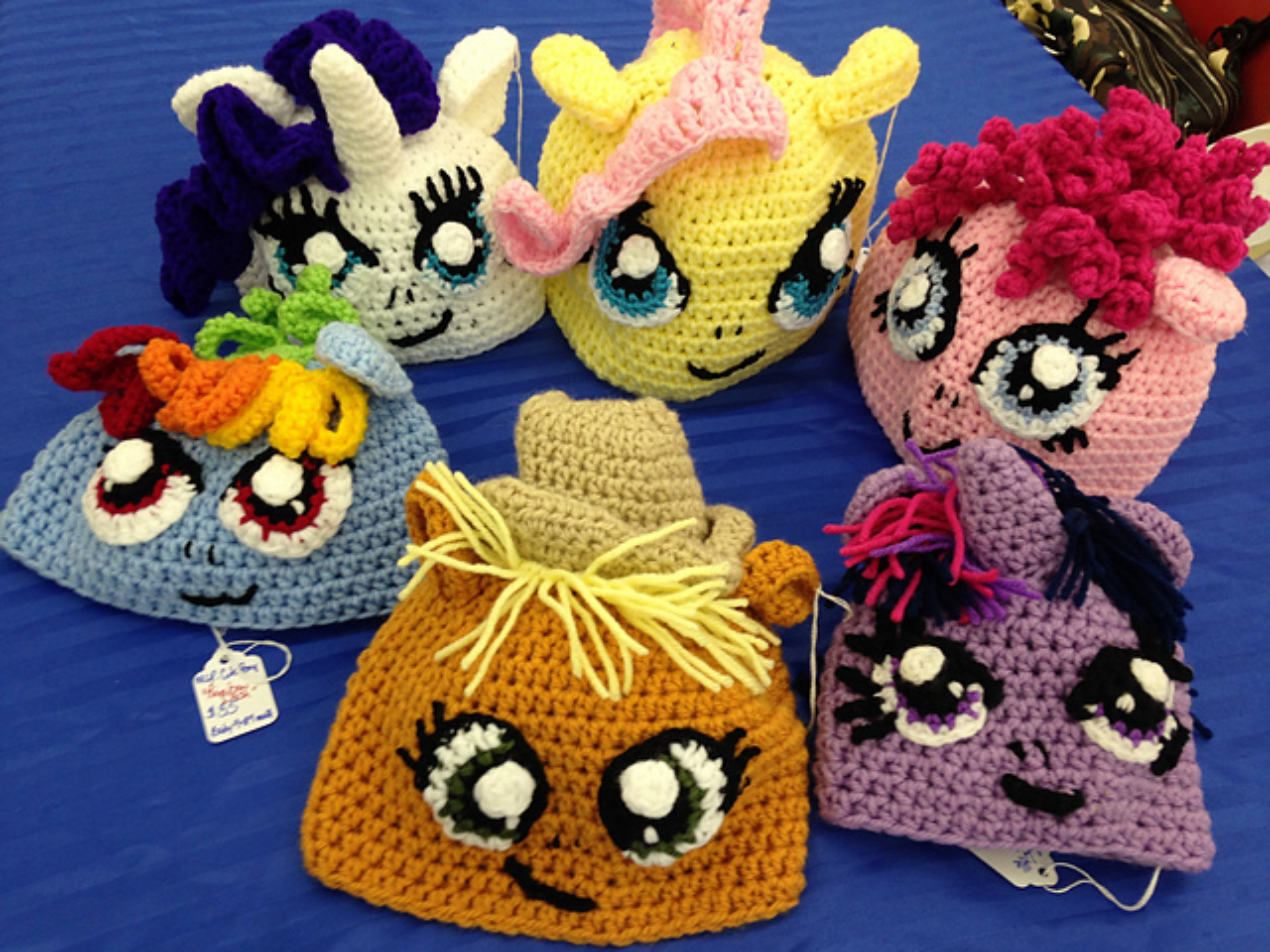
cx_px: 635
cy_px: 476
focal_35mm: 33
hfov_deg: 55.4
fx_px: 1211
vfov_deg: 42.9
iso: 64
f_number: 2.4
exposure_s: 1/20
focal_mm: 4.12
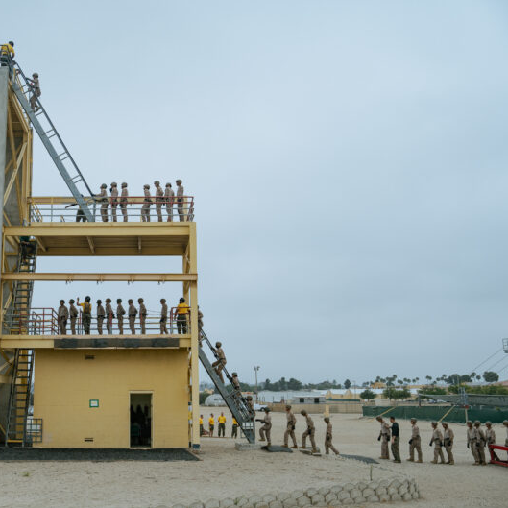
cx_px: 142
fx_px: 747
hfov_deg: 36.9
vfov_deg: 37.6
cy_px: 255
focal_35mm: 45
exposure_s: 1/200
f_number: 2.8
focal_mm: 35
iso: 500
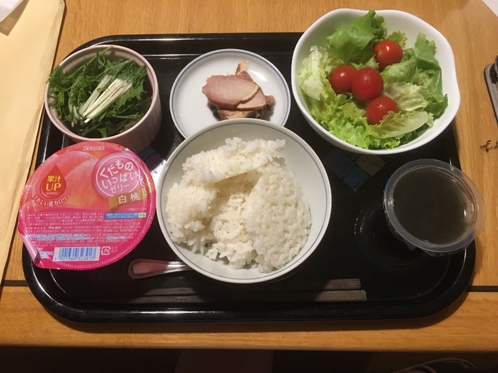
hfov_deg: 61.7
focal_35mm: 29
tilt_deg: -70.9
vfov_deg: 48.2
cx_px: 249
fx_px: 417
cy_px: 186
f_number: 2.2
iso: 100
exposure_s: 1/10
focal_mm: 4.15
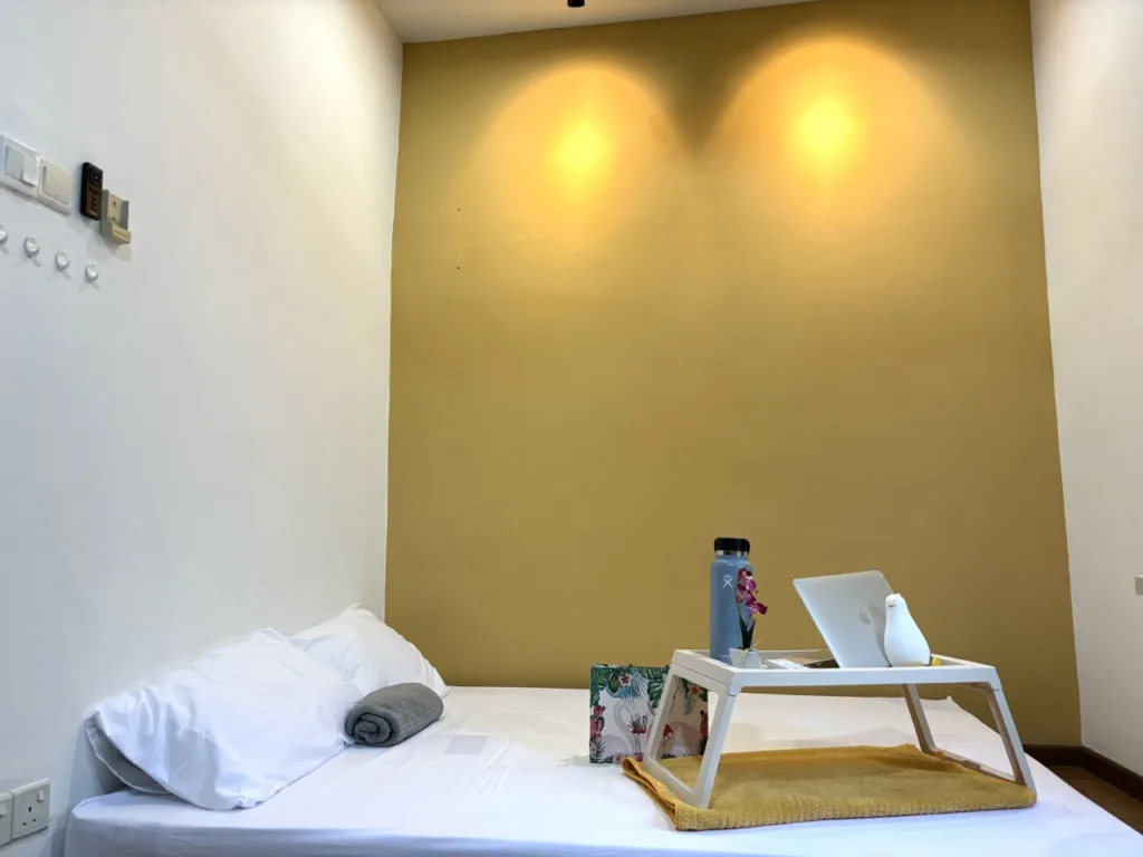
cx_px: 572
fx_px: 859
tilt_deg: +6.5
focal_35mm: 26
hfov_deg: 67.3
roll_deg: +0.4
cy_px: 428
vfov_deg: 53.1
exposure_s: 1/100
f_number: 1.6
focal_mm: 5.96
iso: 125
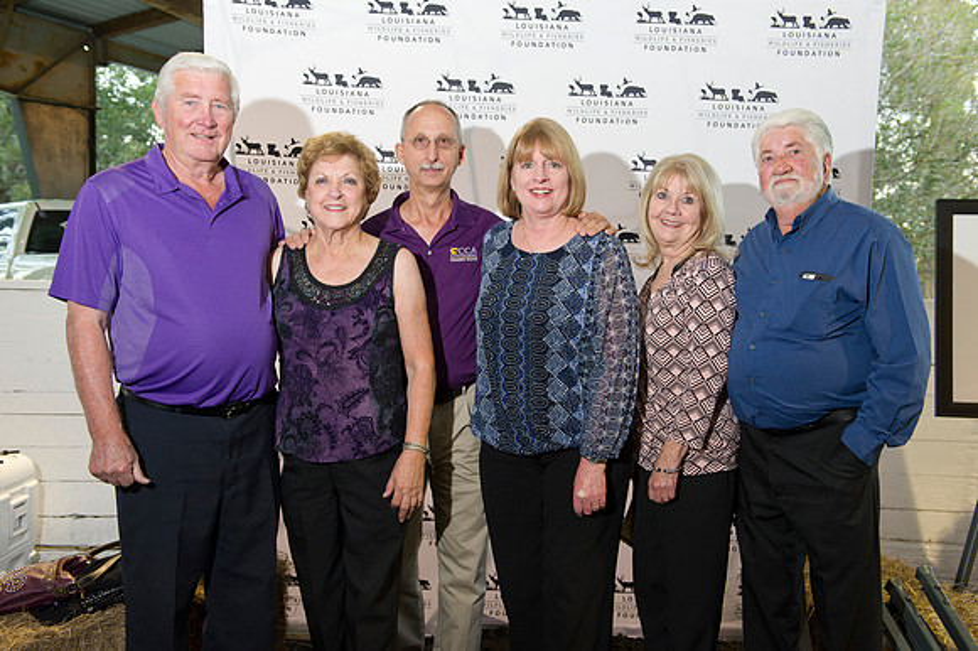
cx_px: 489
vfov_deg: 35.0
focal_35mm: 38
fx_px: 1032
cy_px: 326
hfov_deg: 50.7
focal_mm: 38
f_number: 4.5
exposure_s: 1/80
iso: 800
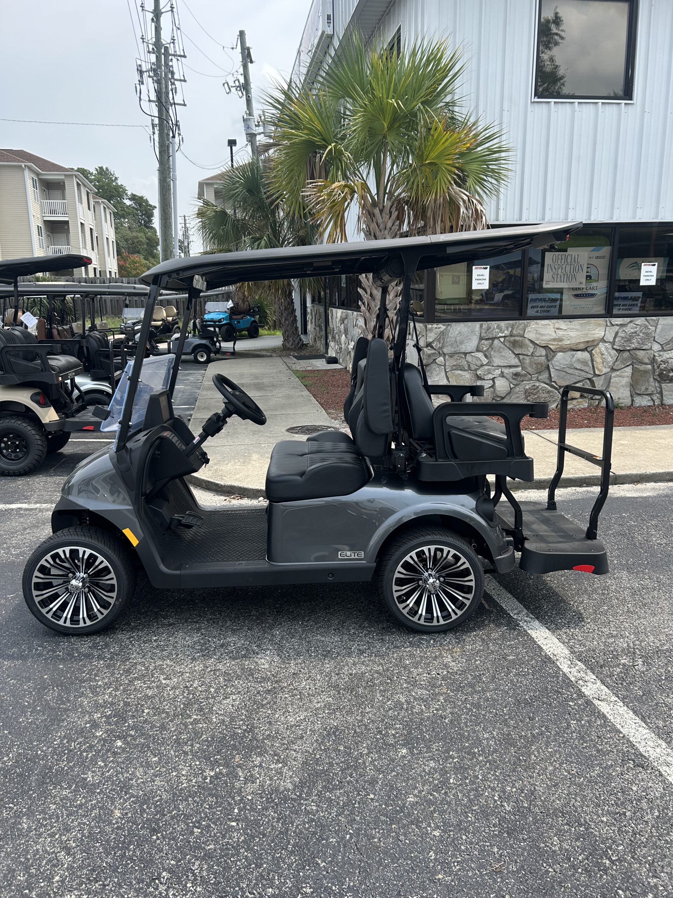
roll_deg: +1.0
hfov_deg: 53.1
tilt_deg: -13.3
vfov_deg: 67.3
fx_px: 674
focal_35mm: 26
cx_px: 336
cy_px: 449
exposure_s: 1/1669
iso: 50
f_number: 1.5
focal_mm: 5.7
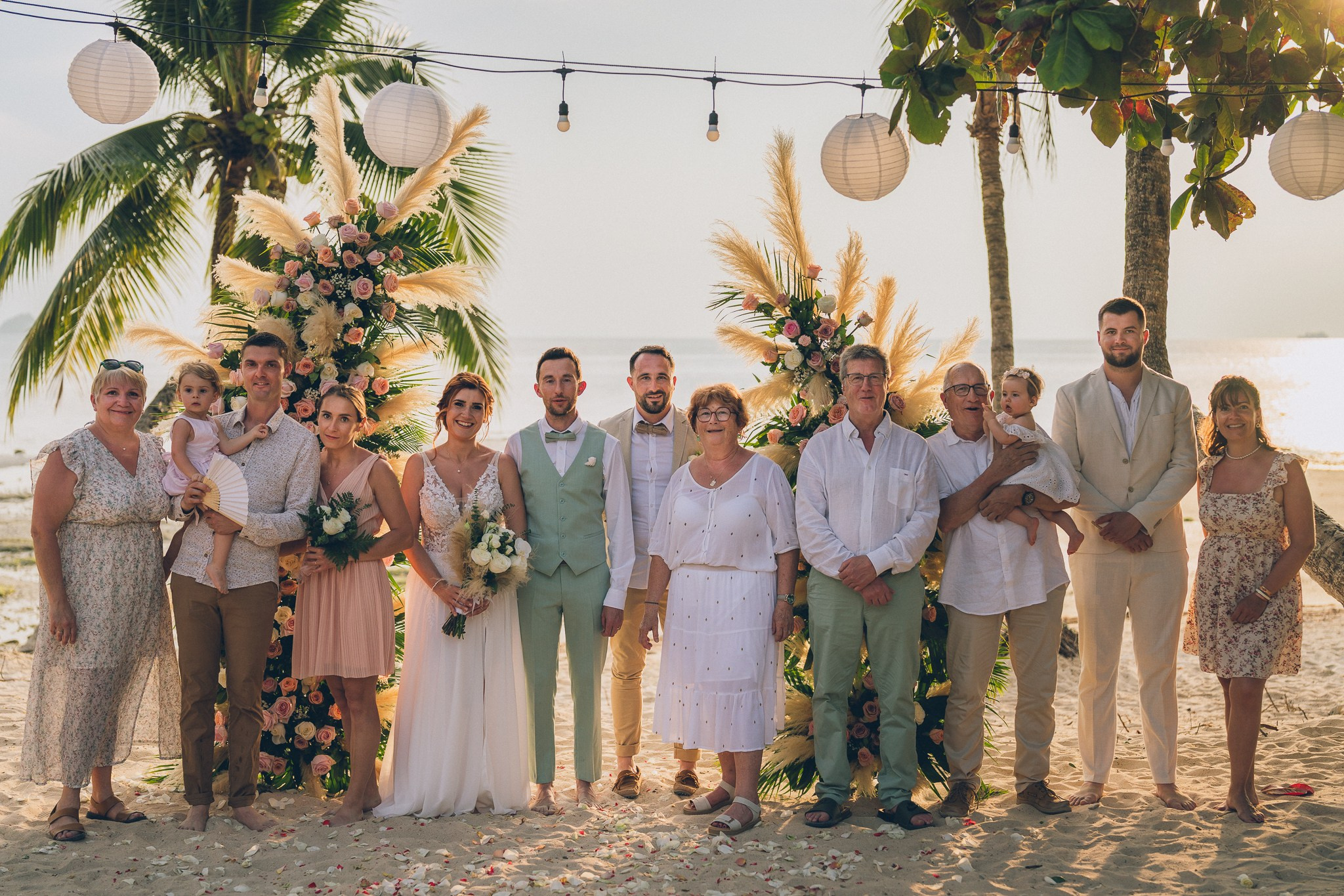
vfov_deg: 25.2
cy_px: 448
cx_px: 668
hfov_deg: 37.1
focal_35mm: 54
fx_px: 2000
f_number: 2.2
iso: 100
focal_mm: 50
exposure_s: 1/1000
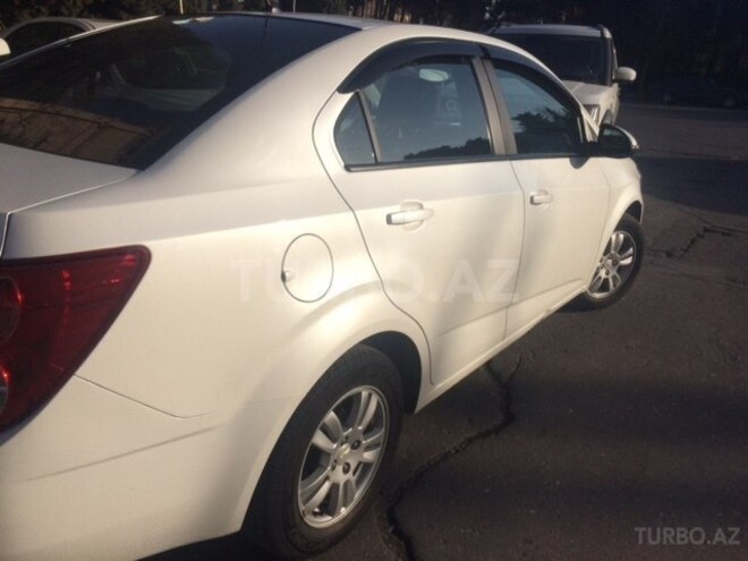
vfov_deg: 48.2
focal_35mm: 29
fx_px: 627
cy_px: 280
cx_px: 374
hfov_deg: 61.7
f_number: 2.2
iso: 32
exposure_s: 1/5128
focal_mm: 4.15
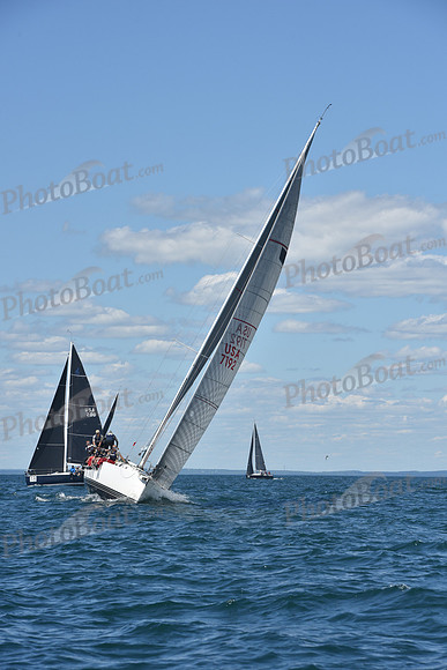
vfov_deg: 14.7
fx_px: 2606
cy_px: 335
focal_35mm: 140
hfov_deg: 9.8
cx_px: 224
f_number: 10
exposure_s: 1/800
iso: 250
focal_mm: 140
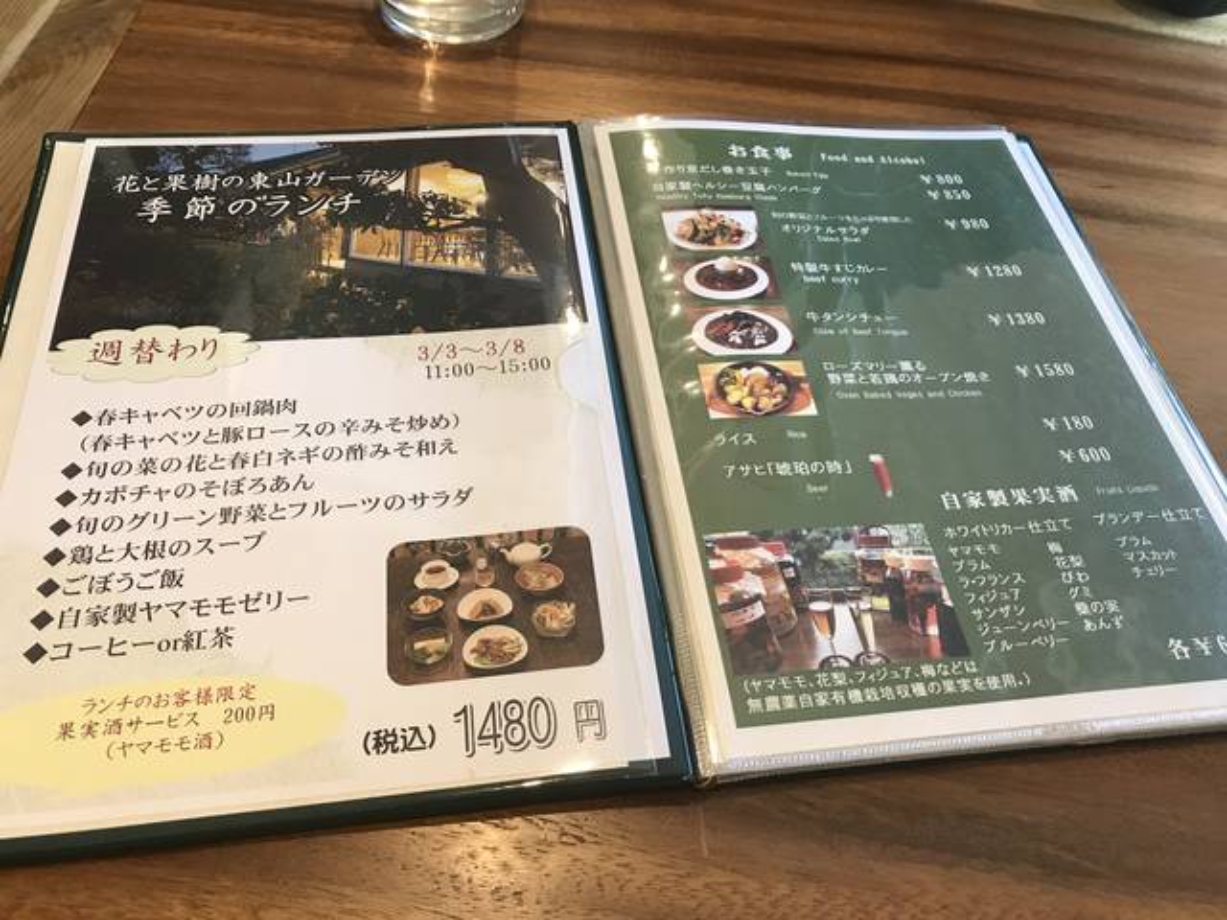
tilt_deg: -55.1
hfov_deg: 63.4
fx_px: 992
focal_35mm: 28
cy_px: 460
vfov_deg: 49.7
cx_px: 614
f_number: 1.8
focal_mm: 3.99
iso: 25
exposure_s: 1/30
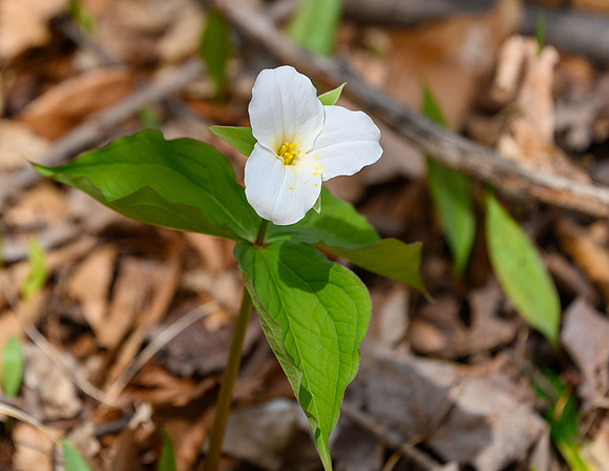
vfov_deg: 2.7
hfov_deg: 3.5
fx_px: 10005
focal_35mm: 563
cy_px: 185
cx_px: 256
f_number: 7.1
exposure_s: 1/500
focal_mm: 420
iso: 220
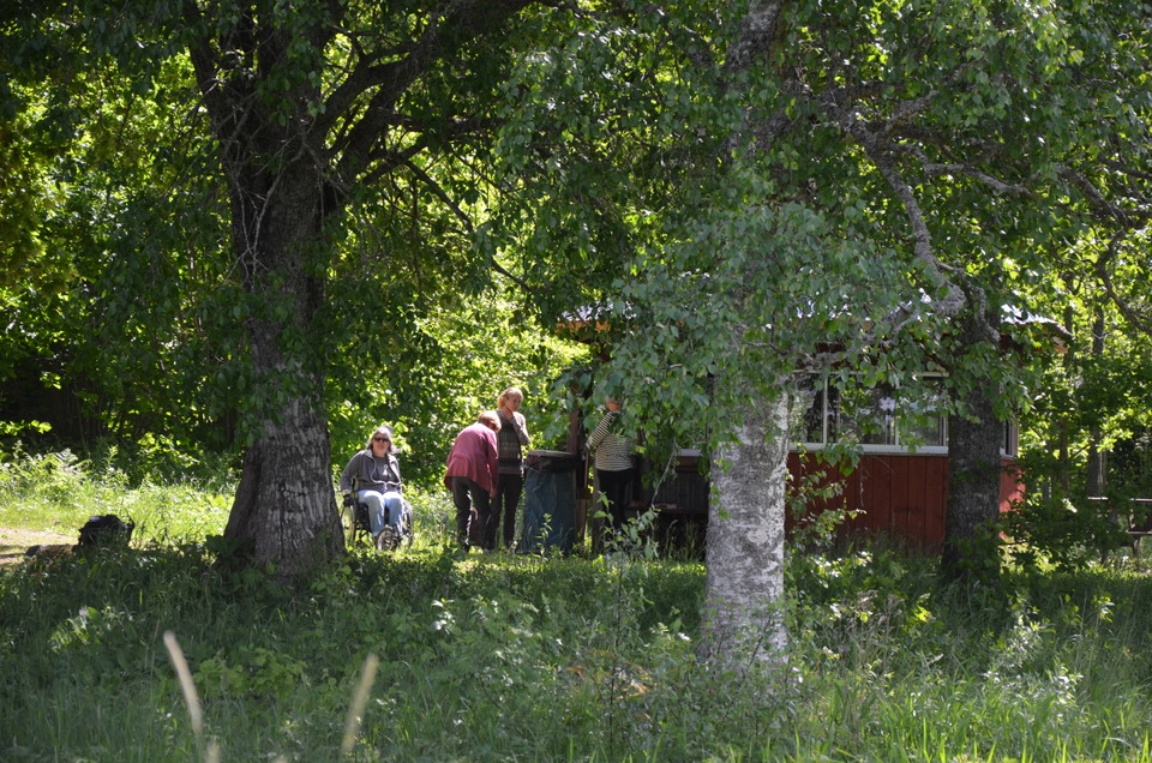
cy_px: 382
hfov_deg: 17.1
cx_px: 576
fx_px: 3832
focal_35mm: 120
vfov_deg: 11.4
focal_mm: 80
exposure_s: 1/800
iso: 800
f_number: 5.3
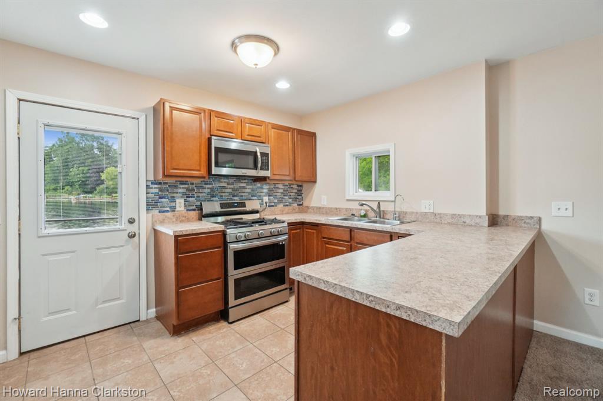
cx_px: 302
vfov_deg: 77.3
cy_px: 200
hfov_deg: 100.4
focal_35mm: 15
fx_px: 251
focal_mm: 10
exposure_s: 1/30
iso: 1250
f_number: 8
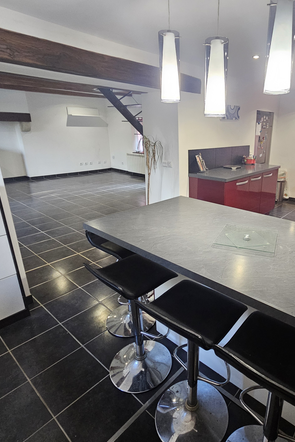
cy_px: 223
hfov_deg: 62.4
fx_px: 233
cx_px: 205
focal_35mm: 19
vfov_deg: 86.9
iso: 320
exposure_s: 1/50
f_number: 2.2
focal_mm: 2.2
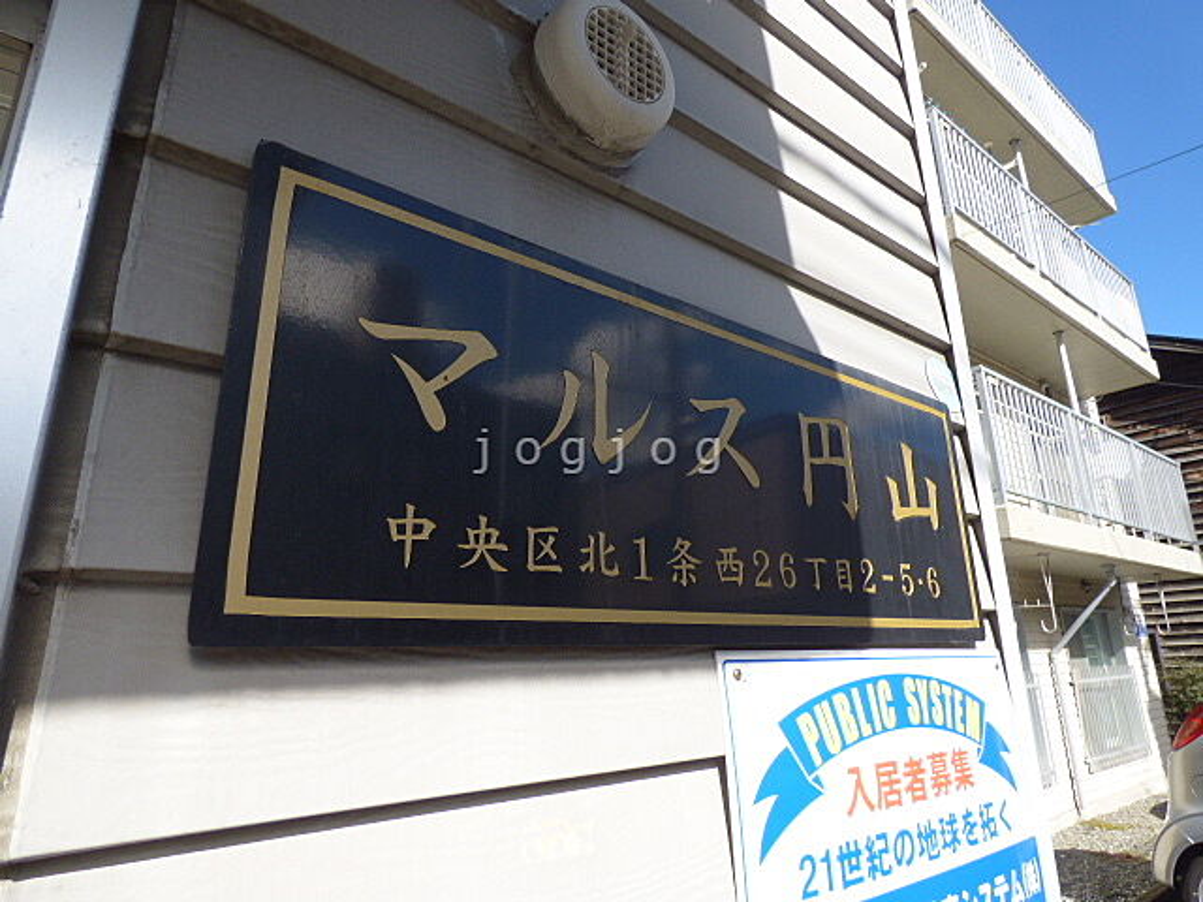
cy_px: 451
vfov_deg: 66.0
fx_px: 695
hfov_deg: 81.7
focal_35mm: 20
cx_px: 602
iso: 100
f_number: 2.8
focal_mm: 3.58
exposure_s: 1/1000
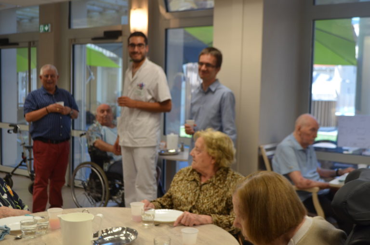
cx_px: 185
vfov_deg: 29.7
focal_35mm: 45
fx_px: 462
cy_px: 122
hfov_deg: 43.7
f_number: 4.5
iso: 400
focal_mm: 30
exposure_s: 1/80
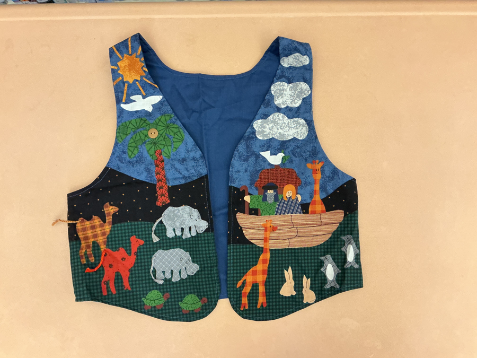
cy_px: 179
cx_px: 238
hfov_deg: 61.7
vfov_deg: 48.2
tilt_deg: -86.1
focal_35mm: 29
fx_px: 400
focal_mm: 3
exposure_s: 1/60
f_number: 1.8
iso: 200
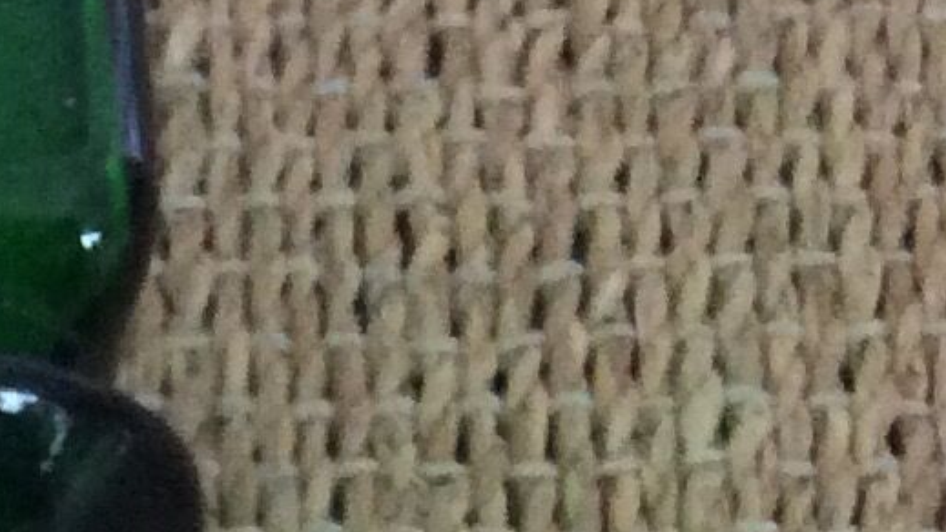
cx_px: -332
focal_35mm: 174
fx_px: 4365
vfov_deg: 6.6
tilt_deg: -70.4
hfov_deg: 12.0
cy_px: 1368
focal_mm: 3.3
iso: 320
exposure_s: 1/25
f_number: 2.4
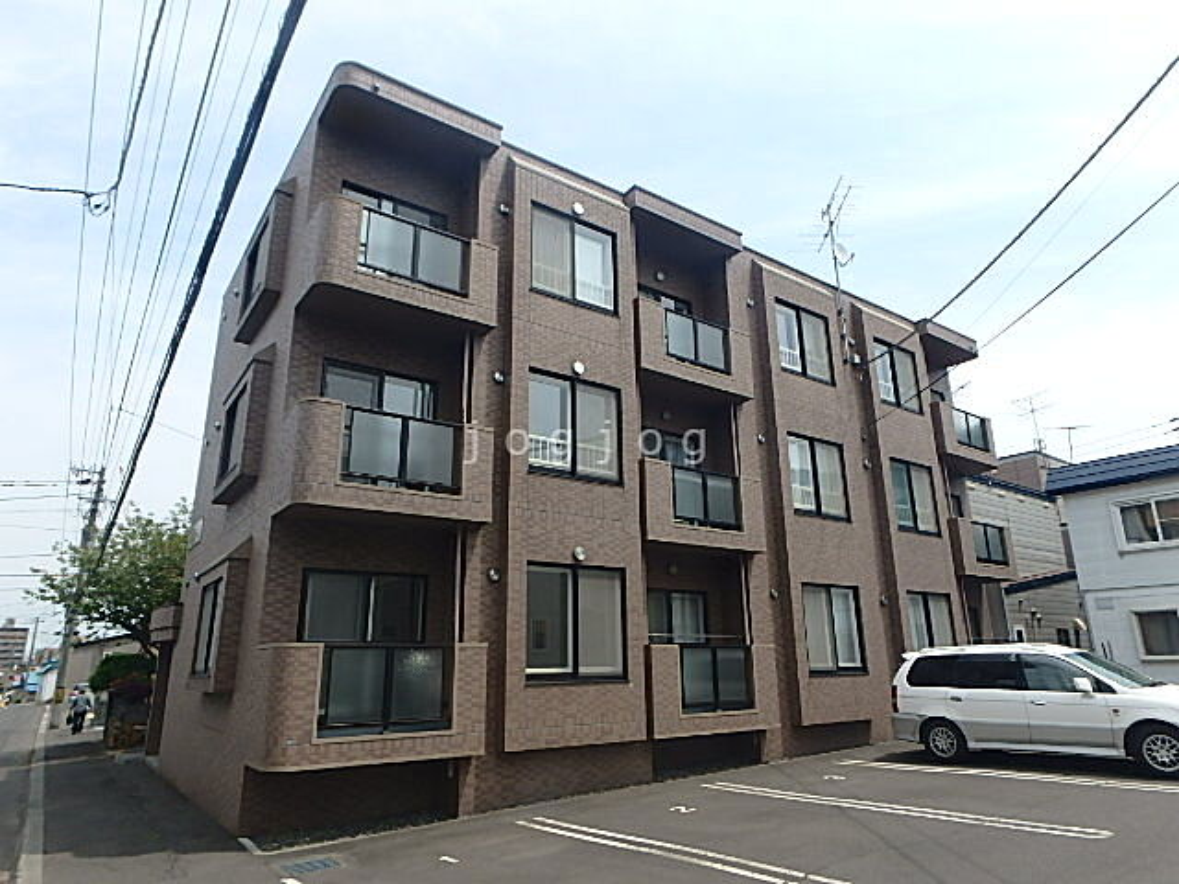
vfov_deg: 63.4
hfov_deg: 79.0
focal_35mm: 21
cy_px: 442
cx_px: 590
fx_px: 715
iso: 125
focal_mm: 3.7
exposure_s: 1/400
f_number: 6
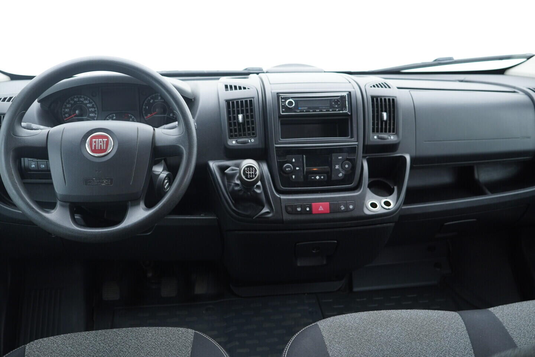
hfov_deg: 53.1
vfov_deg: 36.9
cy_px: 178
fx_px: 535
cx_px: 268
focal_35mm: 36
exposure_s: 1/40
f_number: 2.8
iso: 320
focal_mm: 24
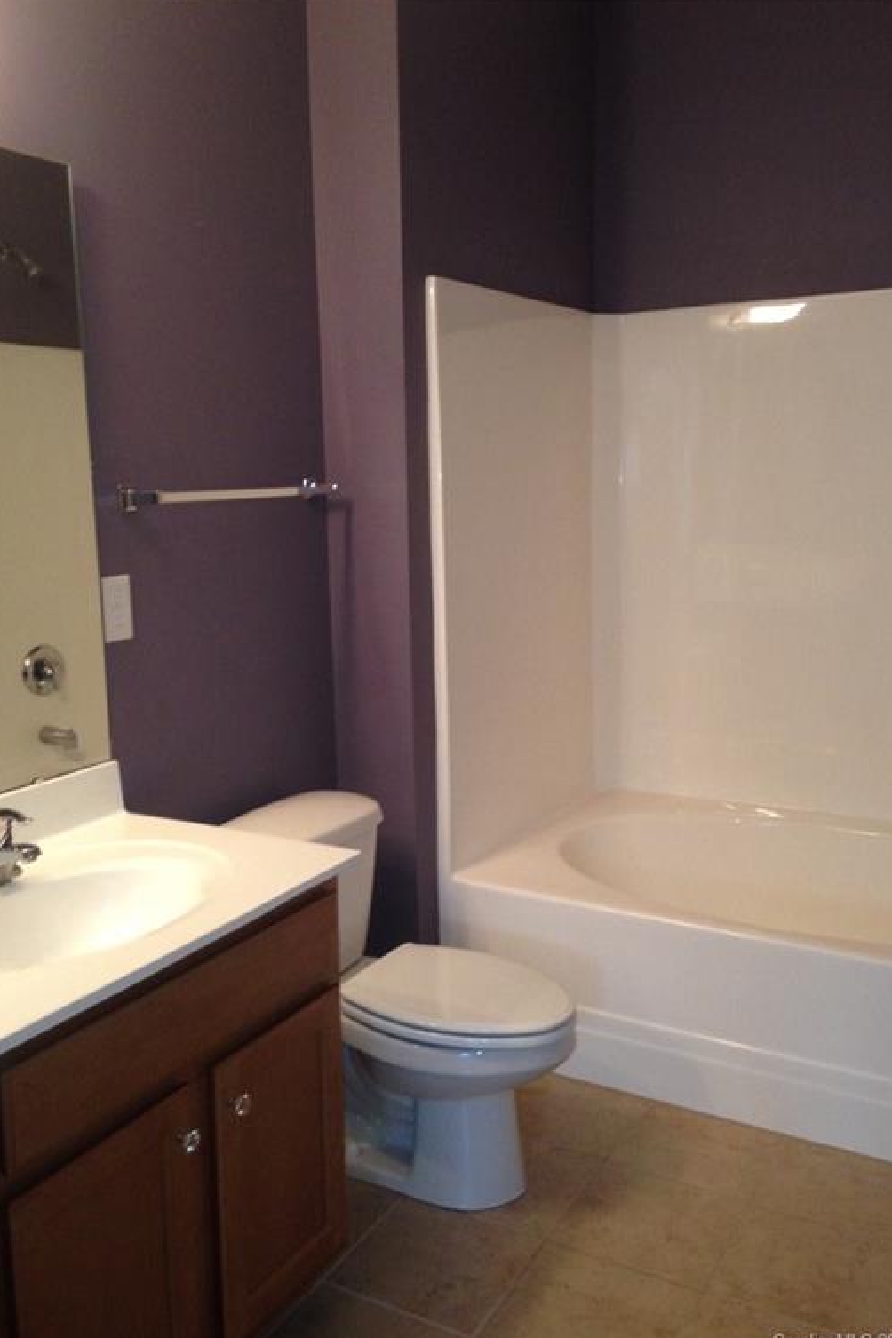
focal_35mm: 35
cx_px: 414
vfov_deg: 54.4
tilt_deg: -10.0
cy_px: 672
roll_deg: +1.2
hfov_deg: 37.8
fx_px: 1301
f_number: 2.4
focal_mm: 4.12
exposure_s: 1/20
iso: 125
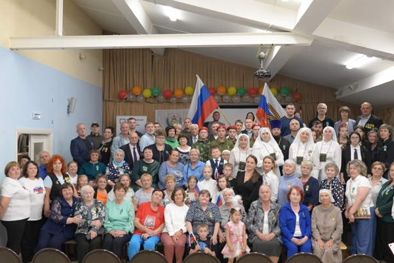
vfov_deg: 34.2
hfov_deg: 49.5
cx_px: 197
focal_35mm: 39
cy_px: 135
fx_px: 427
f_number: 4.5
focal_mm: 31
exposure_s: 1/200
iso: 2500
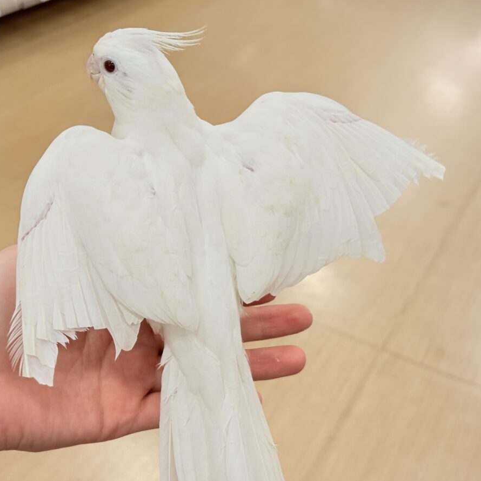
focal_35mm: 62
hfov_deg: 27.7
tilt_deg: -29.7
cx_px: 208
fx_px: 975
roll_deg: -9.6
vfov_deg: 27.7
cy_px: 239
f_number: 1.6
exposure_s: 1/50
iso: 25
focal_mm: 5.96
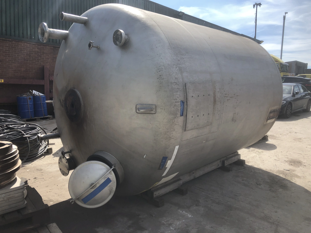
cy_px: 116
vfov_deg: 49.7
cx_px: 156
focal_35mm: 28
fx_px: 252
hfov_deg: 63.4
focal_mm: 3.99
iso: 20
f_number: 1.8
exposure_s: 1/1333
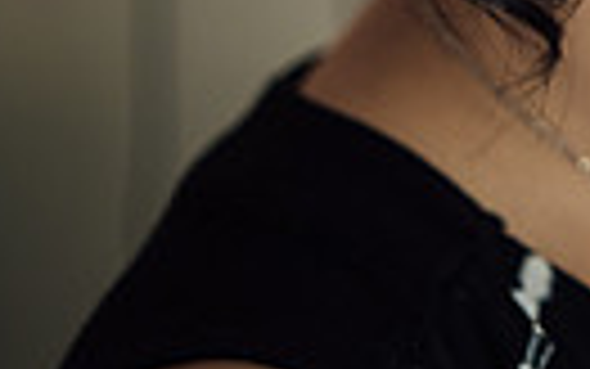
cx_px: 1081
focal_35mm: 158
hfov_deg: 12.1
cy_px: -407
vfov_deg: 7.9
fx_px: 2542
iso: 320
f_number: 1.8
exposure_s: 1/200
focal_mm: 35
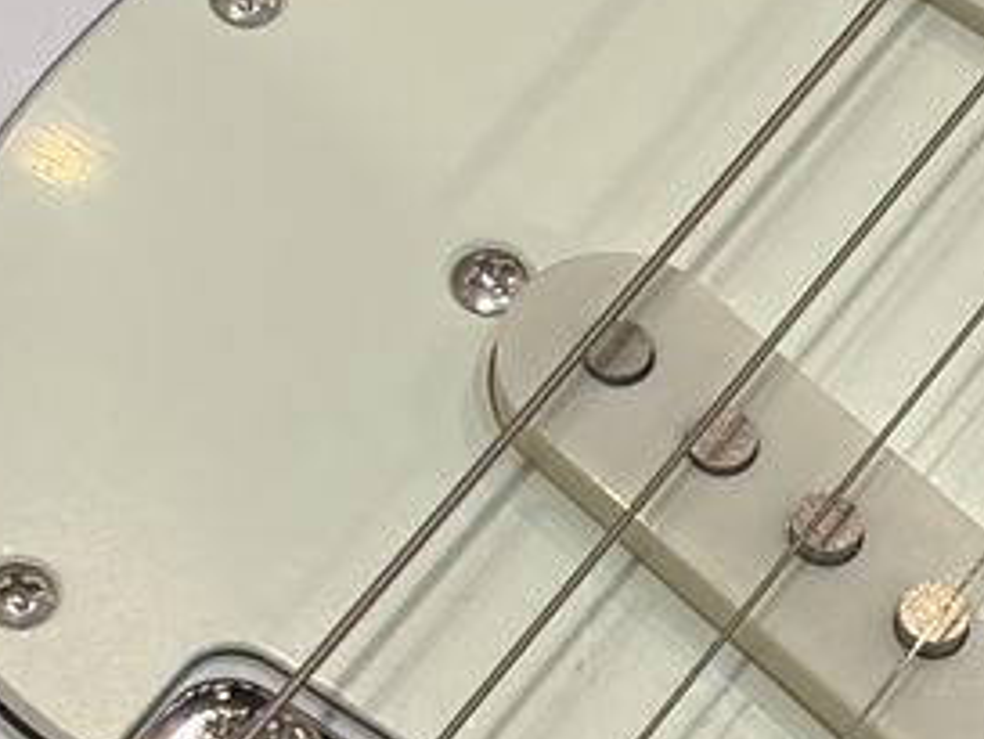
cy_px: 815
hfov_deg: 8.1
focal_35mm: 244
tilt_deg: -59.3
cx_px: 811
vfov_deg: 6.1
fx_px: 6939
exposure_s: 1/60
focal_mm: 5.96
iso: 125
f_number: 1.6
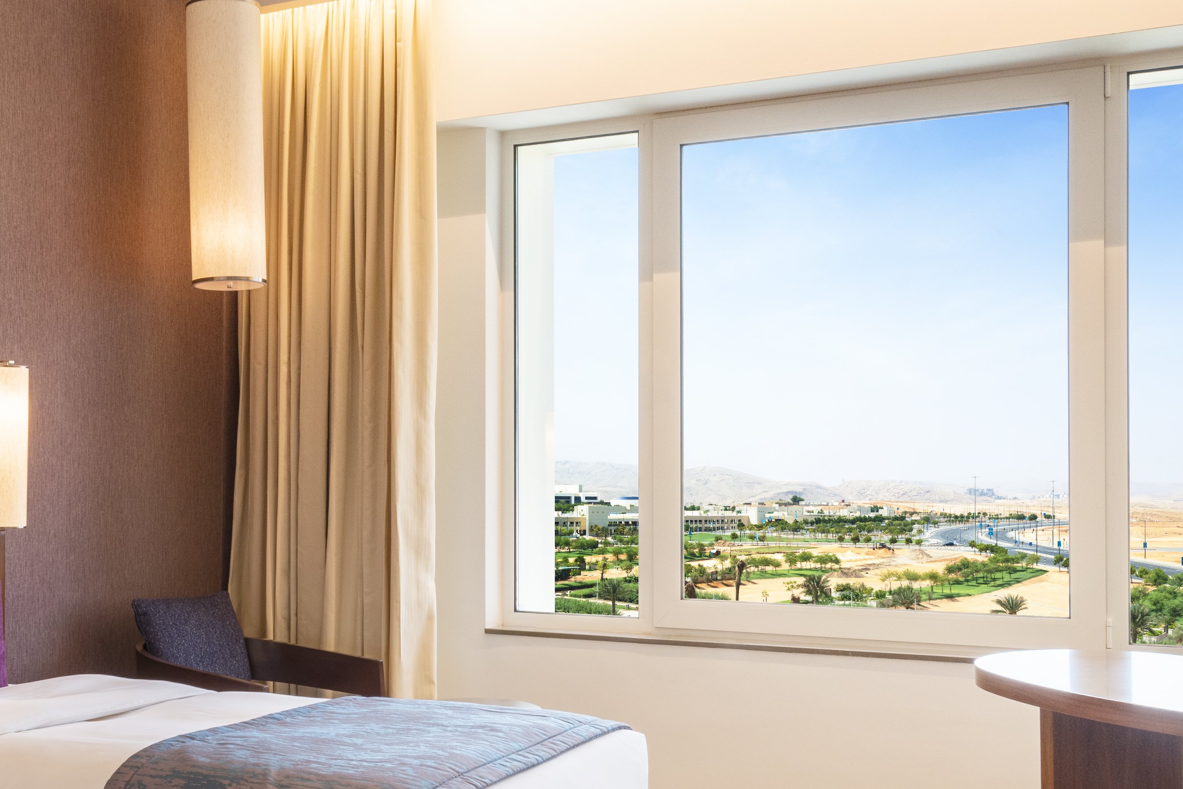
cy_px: 462
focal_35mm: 46
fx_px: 1511
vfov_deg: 29.2
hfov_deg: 42.2
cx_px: 390
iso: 100
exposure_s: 1.6
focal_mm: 16
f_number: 11
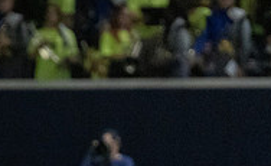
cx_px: -168
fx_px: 7914
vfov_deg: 1.2
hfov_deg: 2.0
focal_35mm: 1078
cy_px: 177
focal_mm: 200
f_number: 2.8
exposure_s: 1/1250
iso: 4000
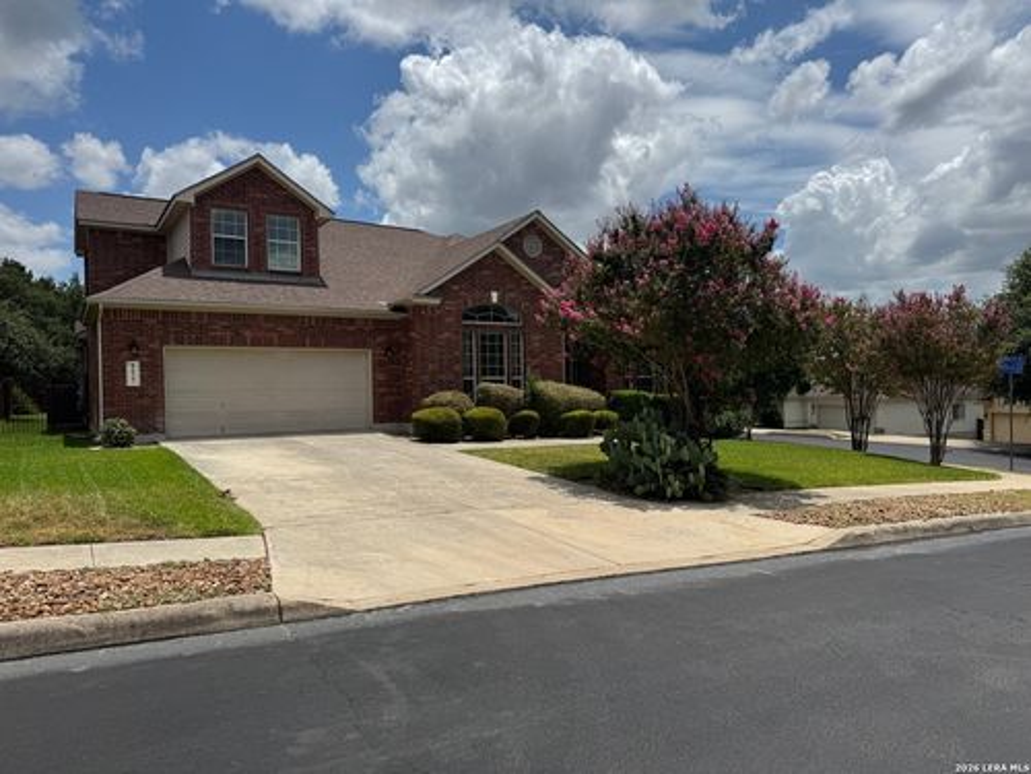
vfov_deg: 56.8
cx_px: 516
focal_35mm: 24
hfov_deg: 71.6
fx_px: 715
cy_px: 387
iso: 80
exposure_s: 1/10417
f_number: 1.78
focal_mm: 6.76
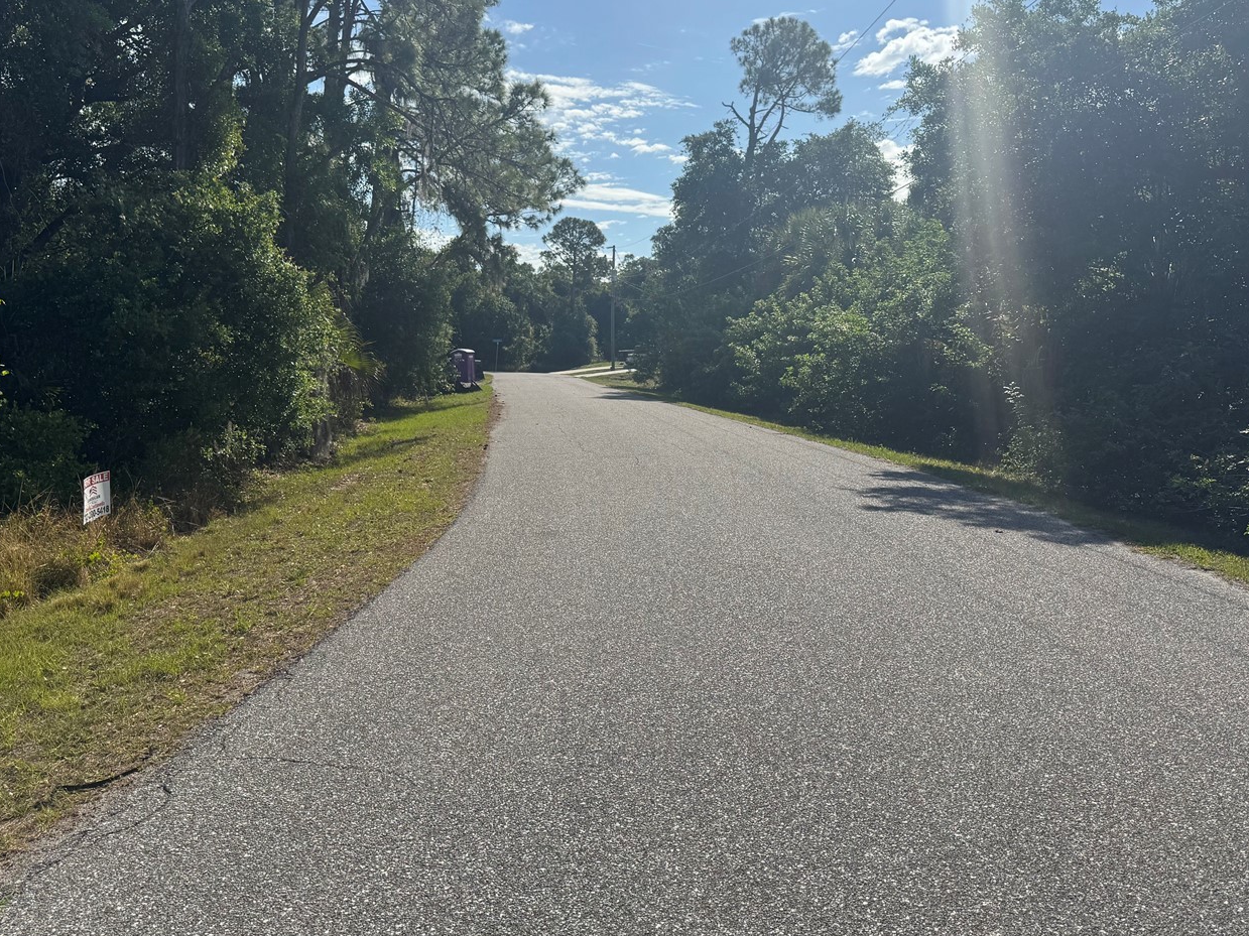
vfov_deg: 45.4
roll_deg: -0.1
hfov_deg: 58.3
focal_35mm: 31
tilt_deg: -4.3
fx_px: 1118
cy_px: 426
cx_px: 570
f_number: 1.78
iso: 80
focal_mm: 6.76
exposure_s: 1/6410
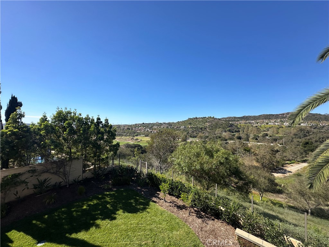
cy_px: 124
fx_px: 133
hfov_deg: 102.1
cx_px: 164
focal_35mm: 14
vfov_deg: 85.7
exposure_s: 1/2092
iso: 50
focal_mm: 2.22
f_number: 2.2
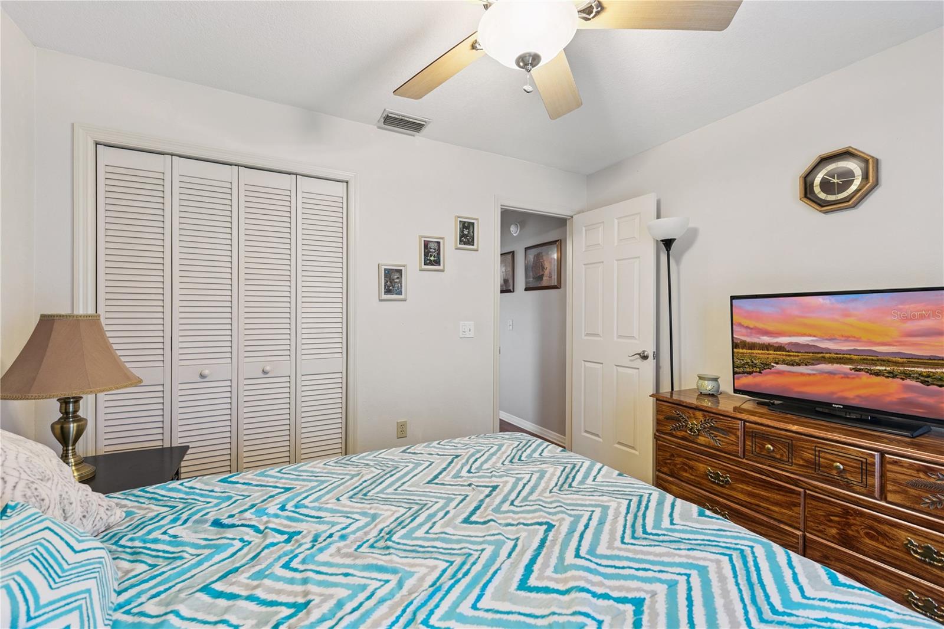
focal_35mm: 15
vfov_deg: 77.3
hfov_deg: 100.4
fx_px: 393
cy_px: 314
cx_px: 472
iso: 100
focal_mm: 10
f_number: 2.8
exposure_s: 1/10
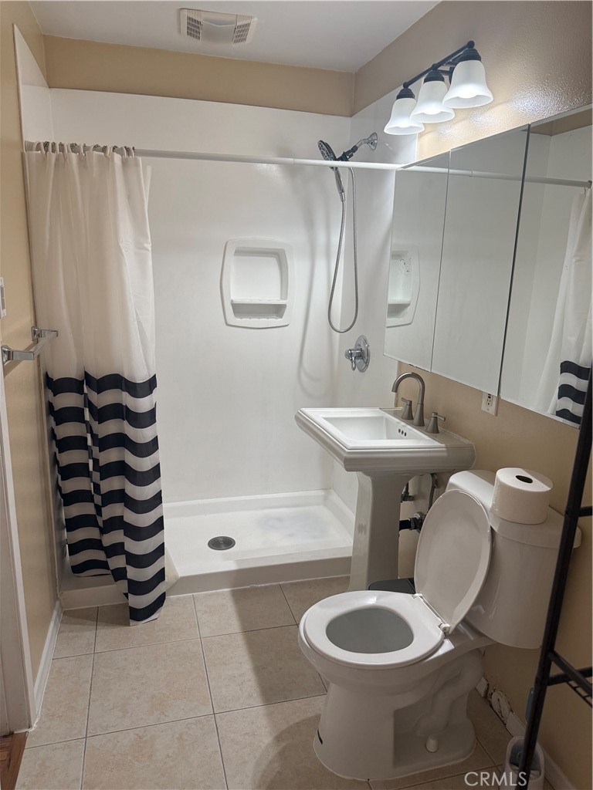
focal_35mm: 24
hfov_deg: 56.8
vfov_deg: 71.6
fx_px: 548
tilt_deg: -14.0
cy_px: 395
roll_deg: -2.2
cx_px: 296
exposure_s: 1/124
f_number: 1.78
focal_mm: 6.76
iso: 160
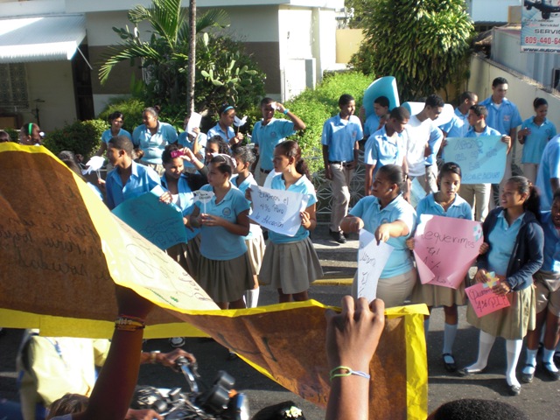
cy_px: 210
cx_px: 280
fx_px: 615
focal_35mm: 38
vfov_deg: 37.7
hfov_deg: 49.0
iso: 64
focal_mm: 6.3
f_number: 3.1
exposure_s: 1/320
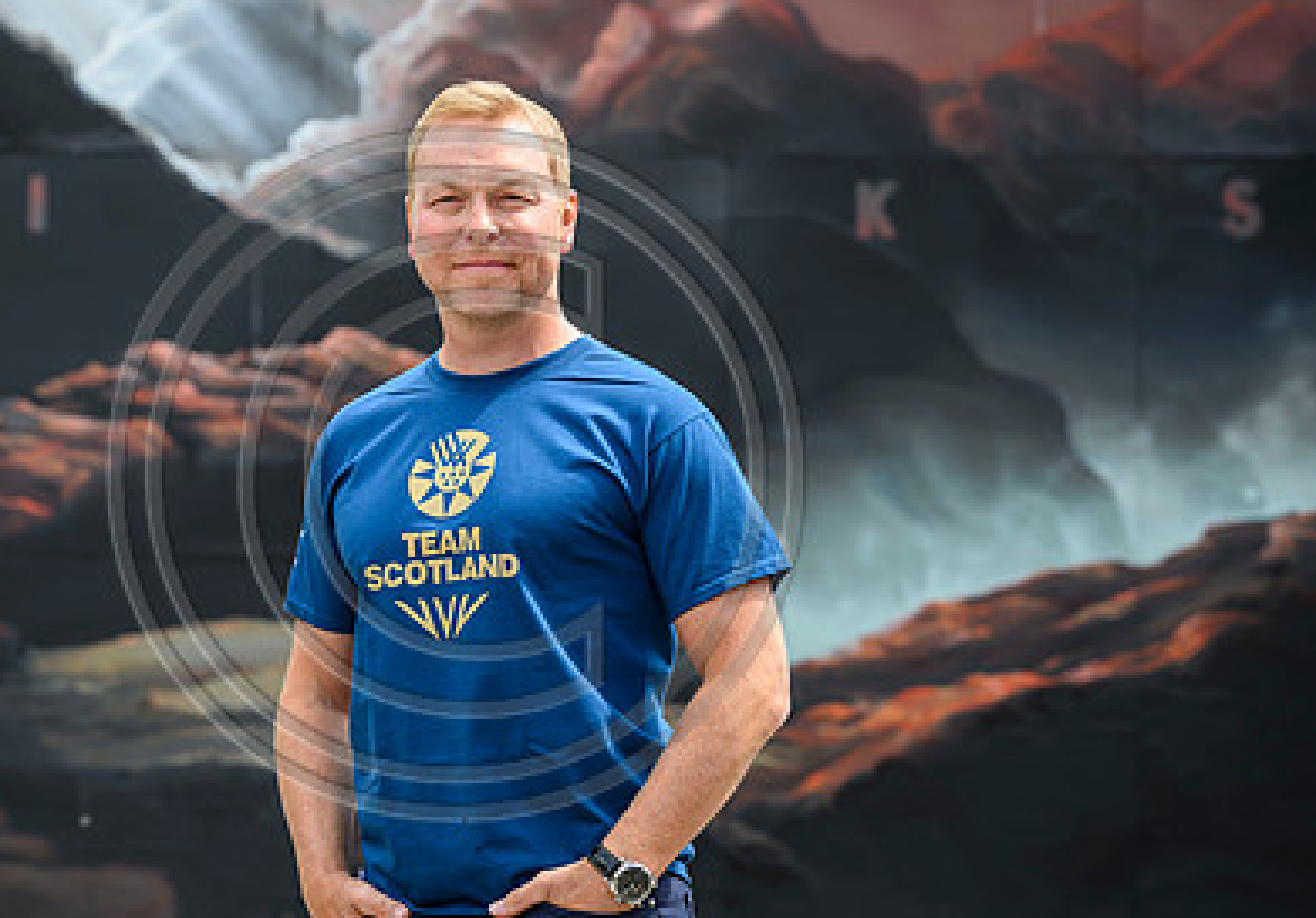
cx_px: 504
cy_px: 471
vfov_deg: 7.9
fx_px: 6674
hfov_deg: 11.3
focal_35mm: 180
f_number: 5
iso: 160
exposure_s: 1/200
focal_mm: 115
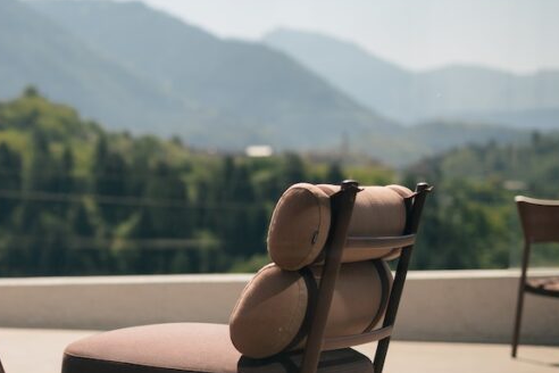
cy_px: 213
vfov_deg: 13.2
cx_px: 8
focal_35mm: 104
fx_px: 1615
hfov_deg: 19.1
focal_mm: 50
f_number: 2.2
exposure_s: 1/2500
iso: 80
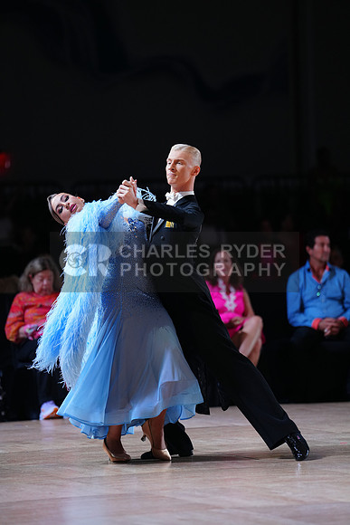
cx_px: 175
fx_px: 2915
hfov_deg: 6.9
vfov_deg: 10.3
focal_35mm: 200
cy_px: 262
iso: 800
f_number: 2.8
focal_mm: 200
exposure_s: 1/500
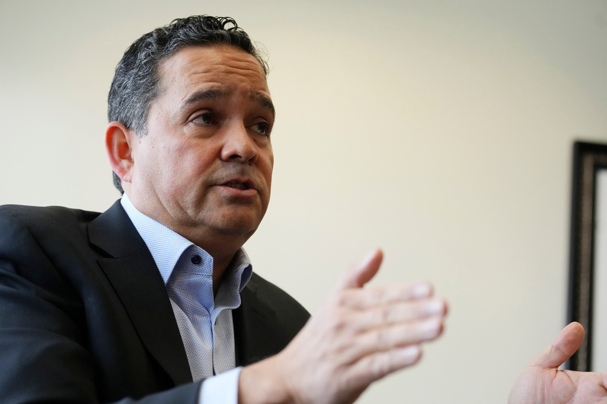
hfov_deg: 28.9
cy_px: 202
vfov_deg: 19.4
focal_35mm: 70
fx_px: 1180
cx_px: 304
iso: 4000
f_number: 4
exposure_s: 1/500
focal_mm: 70
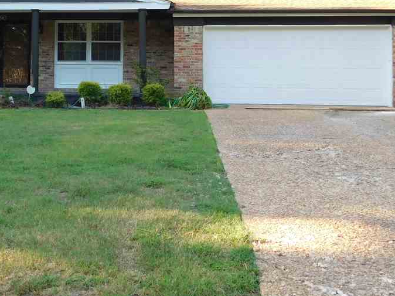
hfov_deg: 33.0
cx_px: 90
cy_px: 41
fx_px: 650
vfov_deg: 25.0
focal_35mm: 57
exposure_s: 1/125
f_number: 3.2
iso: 125
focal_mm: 5.3
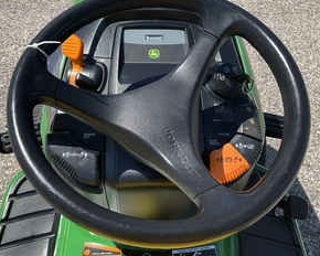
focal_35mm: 39
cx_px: 151
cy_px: 105
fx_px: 369
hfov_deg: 46.8
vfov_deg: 38.1
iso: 25
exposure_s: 1/1377
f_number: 1.8
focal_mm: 3
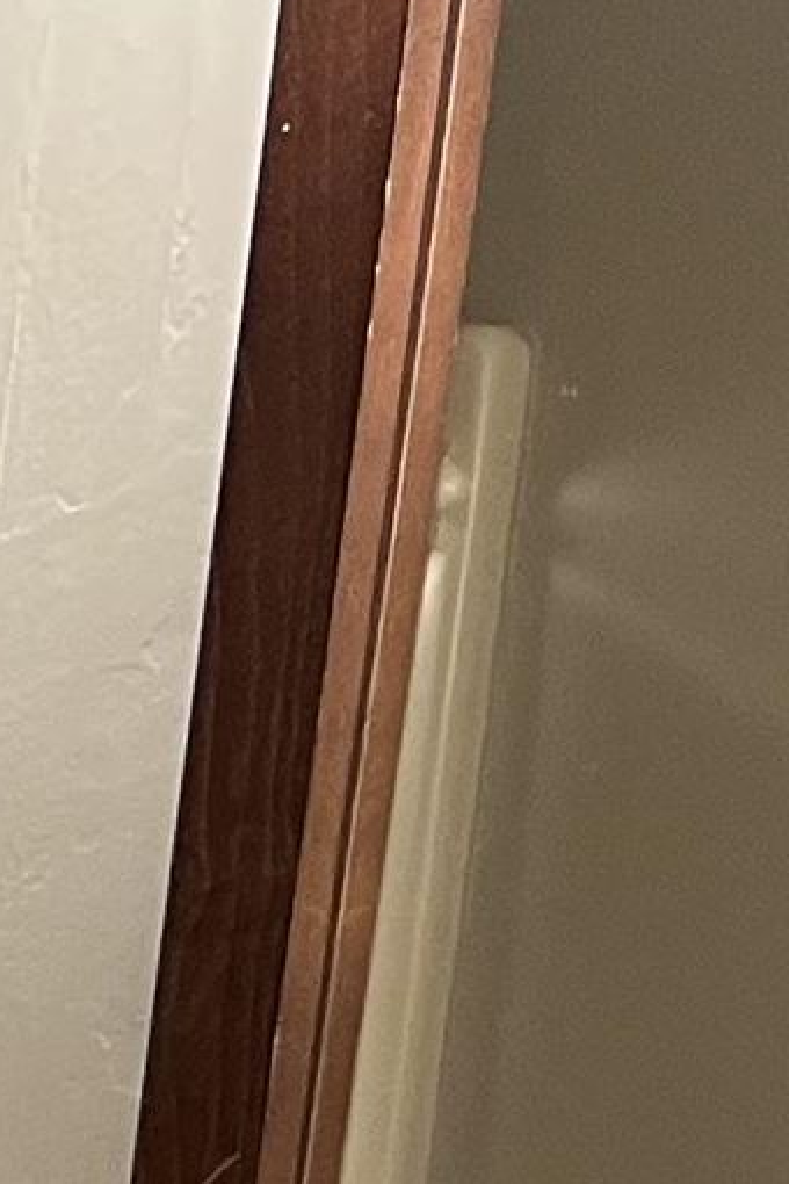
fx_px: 5358
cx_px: -2478
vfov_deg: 11.3
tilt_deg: -12.0
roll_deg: -1.4
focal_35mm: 163
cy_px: 2414
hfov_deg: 6.6
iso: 125
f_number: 1.5
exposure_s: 1/60
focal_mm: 5.7
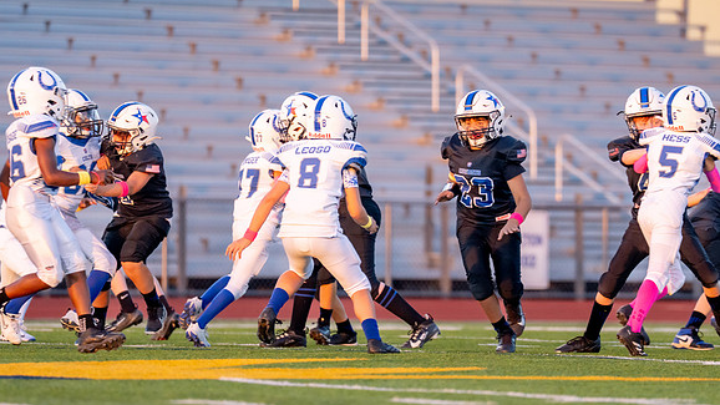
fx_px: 6720
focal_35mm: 352
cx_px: 468
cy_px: 215
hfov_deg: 6.1
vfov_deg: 3.5
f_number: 2.8
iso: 1000
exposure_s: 1/1250
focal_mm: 200
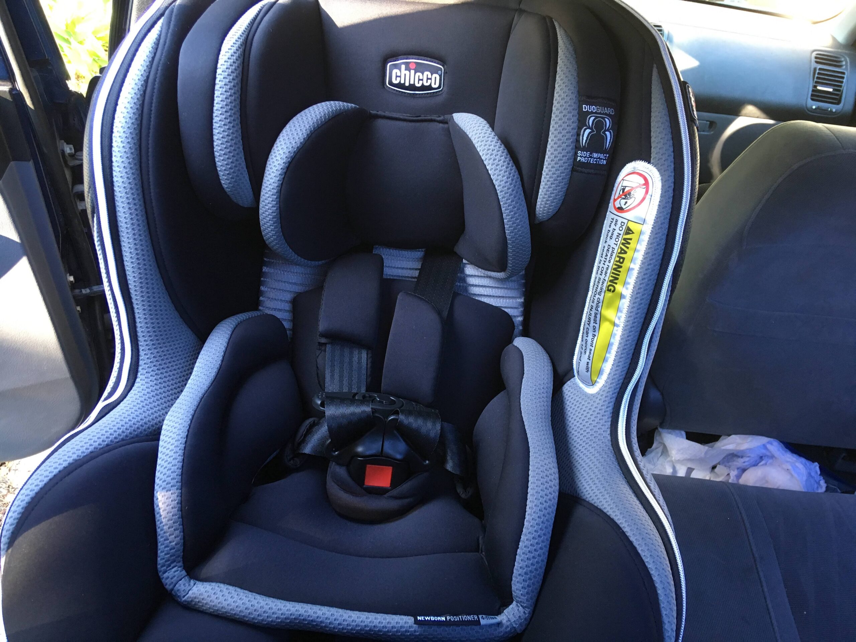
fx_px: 717
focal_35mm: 29
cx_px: 428
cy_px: 321
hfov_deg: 61.7
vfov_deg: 48.2
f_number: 2.2
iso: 100
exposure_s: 1/30
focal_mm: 4.15
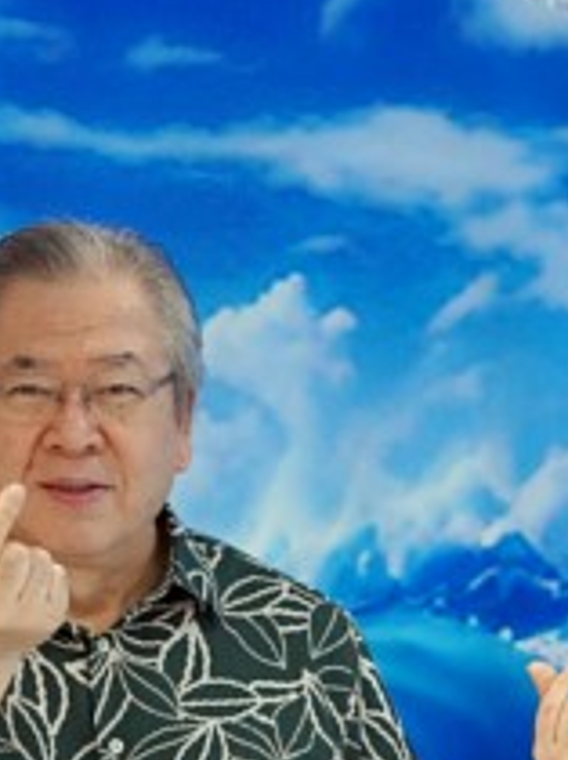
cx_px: -4
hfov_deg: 5.1
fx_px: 6336
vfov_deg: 6.9
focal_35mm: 289
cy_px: 507
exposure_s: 1/160
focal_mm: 70
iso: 1250
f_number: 4
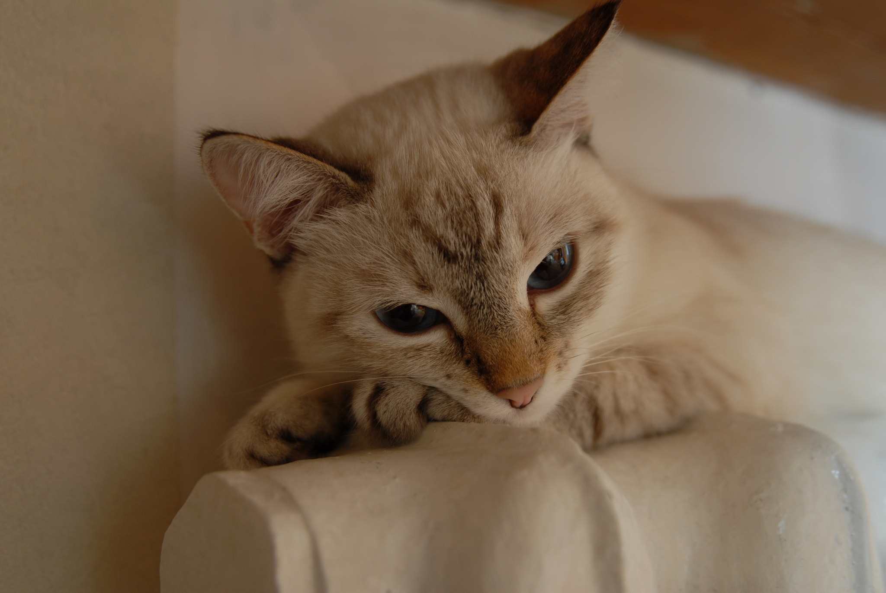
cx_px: 443
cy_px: 296
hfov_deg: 38.8
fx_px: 1257
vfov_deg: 26.6
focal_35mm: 51
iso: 100
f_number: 3.2
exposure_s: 1/60
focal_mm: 34
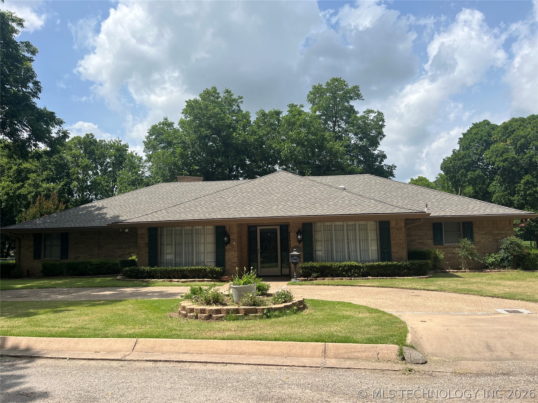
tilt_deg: +4.2
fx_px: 404
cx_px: 269
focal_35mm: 26
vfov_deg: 53.1
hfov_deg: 67.3
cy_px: 202
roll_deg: +1.6
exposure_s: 1/4016
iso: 50
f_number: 1.6
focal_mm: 5.1
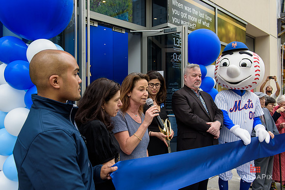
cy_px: 95
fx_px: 253
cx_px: 142
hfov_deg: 58.7
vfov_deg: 41.1
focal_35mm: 32
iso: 200
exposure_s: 1/250
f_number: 5
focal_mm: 32
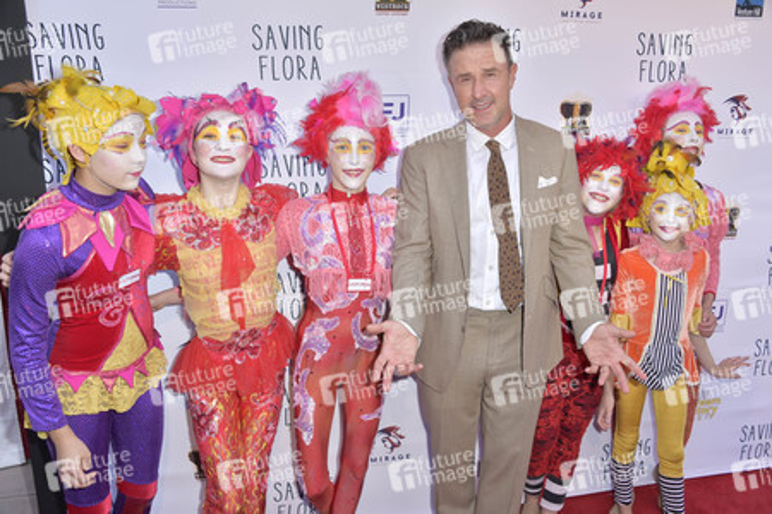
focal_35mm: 32
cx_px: 386
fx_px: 686
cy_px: 257
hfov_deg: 58.7
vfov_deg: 41.1
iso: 200
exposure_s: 1/200
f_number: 7.1
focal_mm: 32
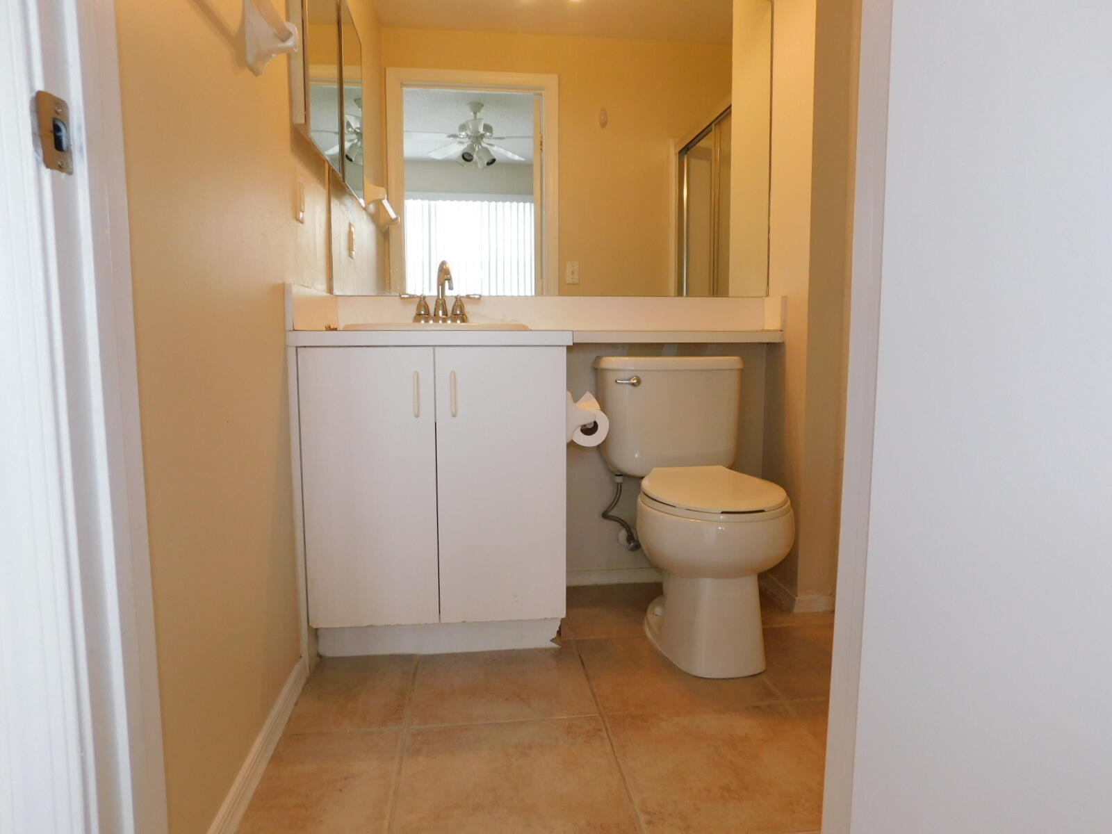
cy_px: 417
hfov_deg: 73.9
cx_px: 556
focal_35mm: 23
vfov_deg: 58.9
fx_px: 739
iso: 140
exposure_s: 1/30
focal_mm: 4
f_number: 3
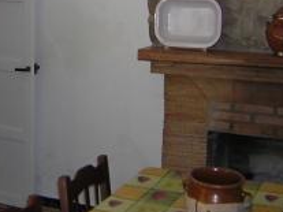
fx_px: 637
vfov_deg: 18.5
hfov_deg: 24.8
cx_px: 72
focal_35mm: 78
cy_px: 14
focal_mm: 4.7
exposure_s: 1/60.1
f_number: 2.6
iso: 100
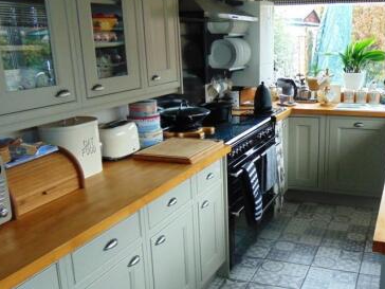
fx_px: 445
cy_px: 173
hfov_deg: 46.1
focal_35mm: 40
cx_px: 258
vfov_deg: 35.8
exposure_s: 1/30
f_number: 3
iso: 160
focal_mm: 4.5
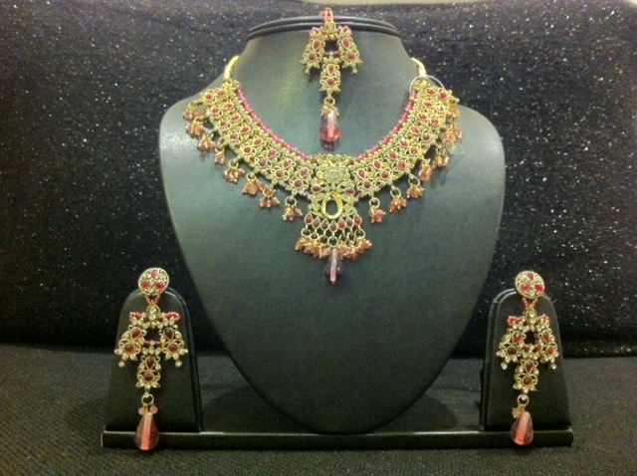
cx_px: 318
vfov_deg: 40.6
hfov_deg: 52.7
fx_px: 643
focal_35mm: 35
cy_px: 238
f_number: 2.8
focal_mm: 3.85
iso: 1000
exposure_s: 1/15
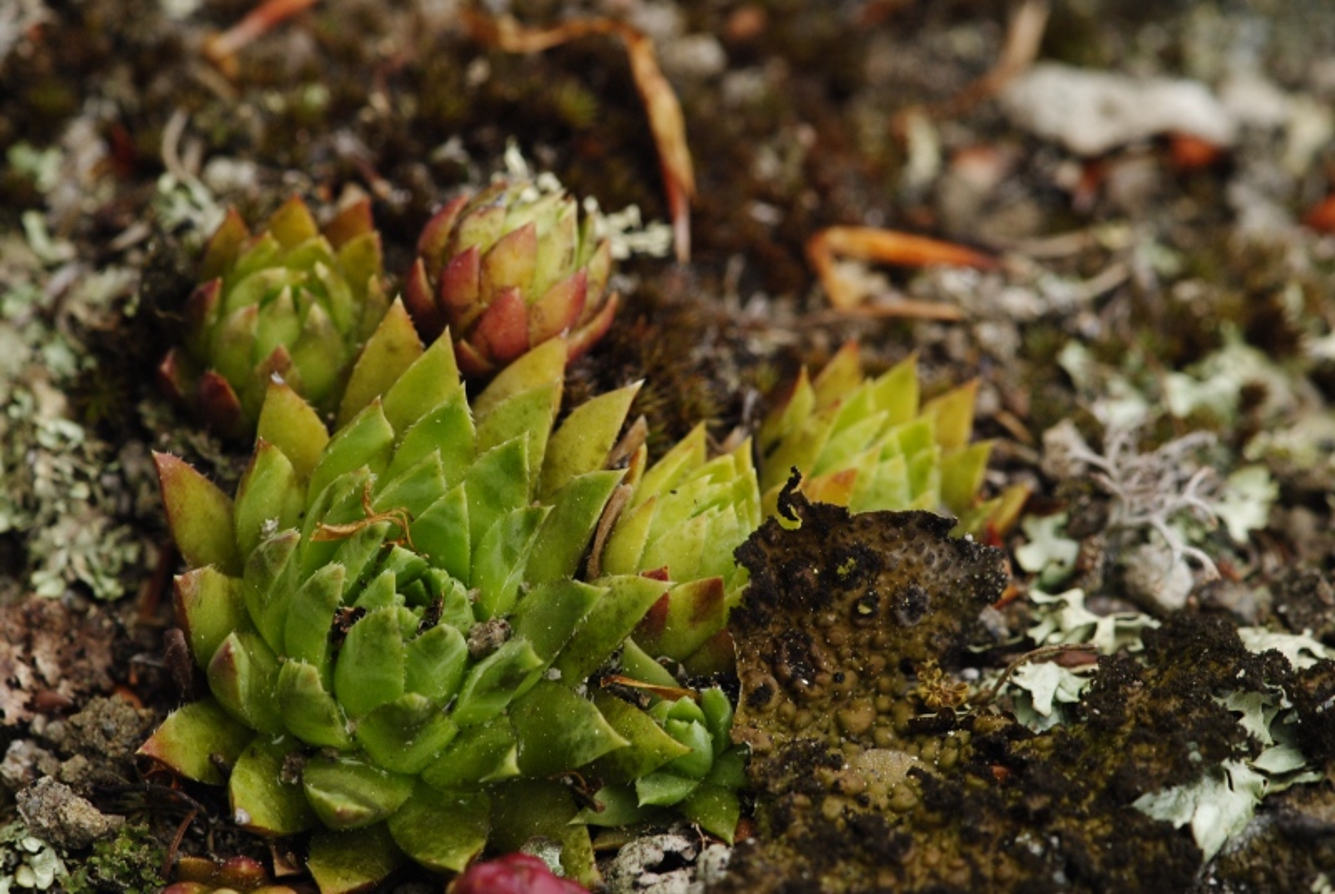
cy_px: 447
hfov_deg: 16.0
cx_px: 668
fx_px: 4735
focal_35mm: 128
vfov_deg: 10.8
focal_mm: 85
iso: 400
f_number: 8
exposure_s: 1/200
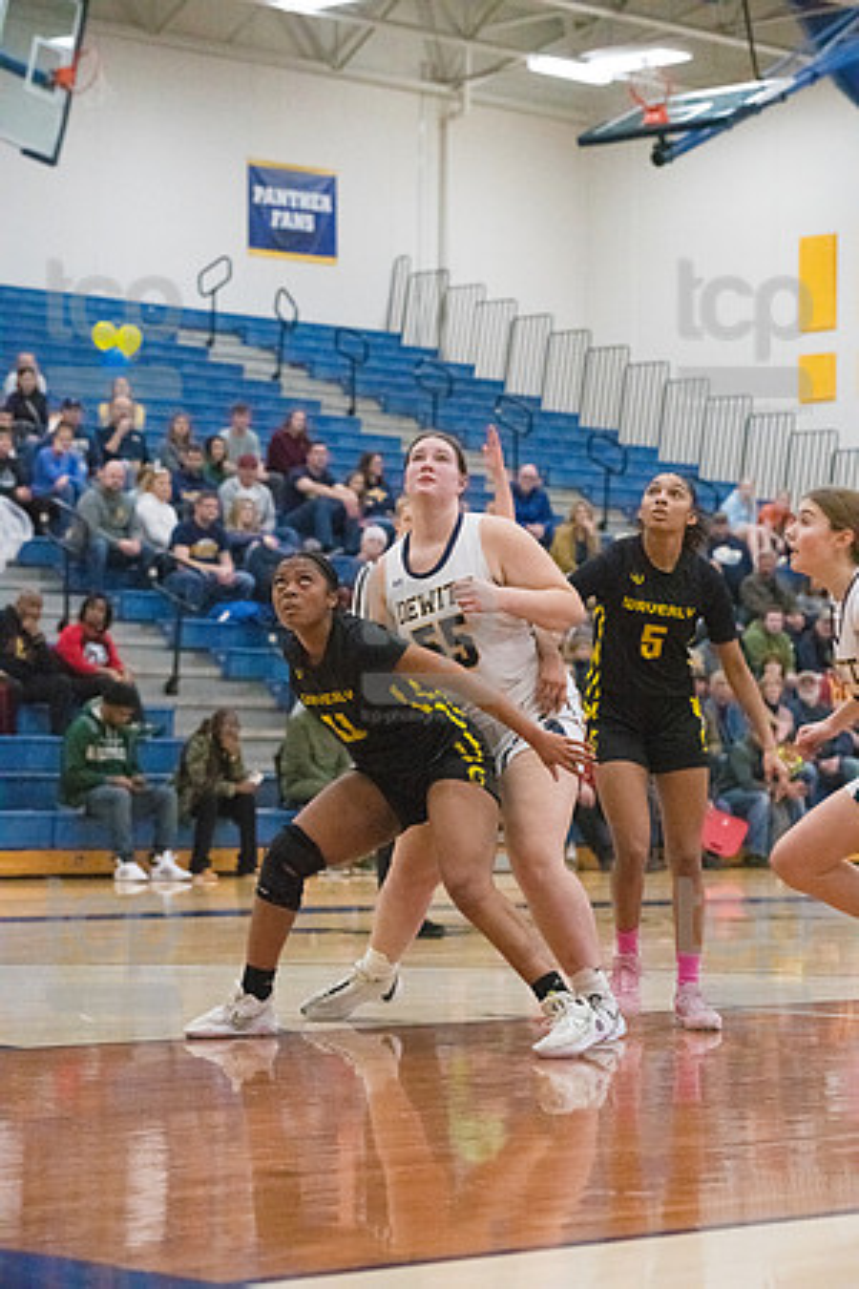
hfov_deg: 13.4
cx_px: 430
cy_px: 644
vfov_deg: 20.0
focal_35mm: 102
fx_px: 3650
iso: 10000
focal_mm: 102
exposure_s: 1/1600
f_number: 4.5
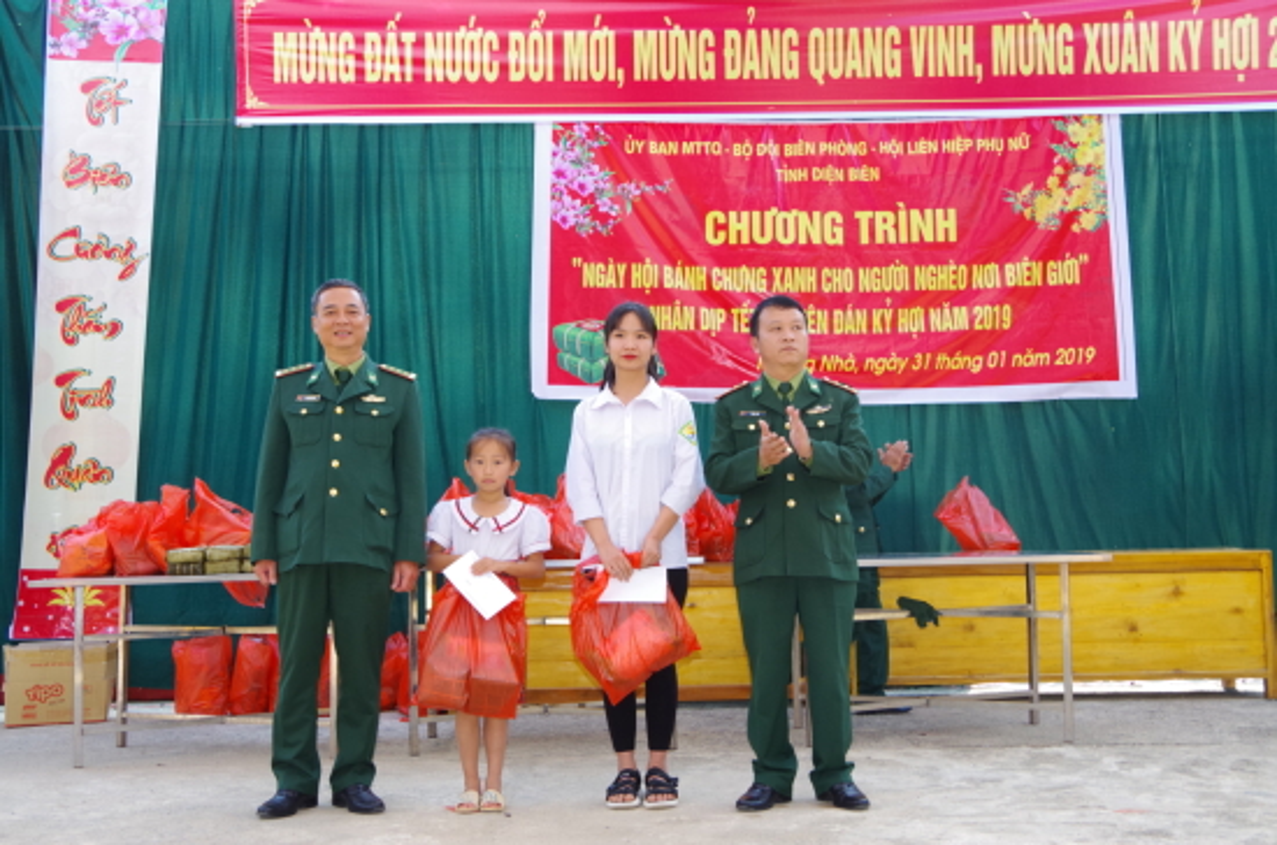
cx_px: 638
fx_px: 1486
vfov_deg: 31.7
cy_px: 422
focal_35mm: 42
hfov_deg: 46.5
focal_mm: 28
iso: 400
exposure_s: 1/100
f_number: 6.3
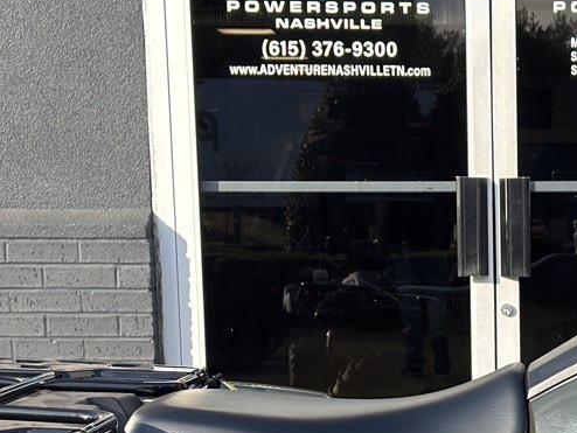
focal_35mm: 136
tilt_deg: -8.8
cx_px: 570
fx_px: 2268
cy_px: 608
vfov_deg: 10.6
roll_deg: +0.2
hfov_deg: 14.3
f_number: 1.78
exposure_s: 1/1299
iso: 100
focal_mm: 6.76
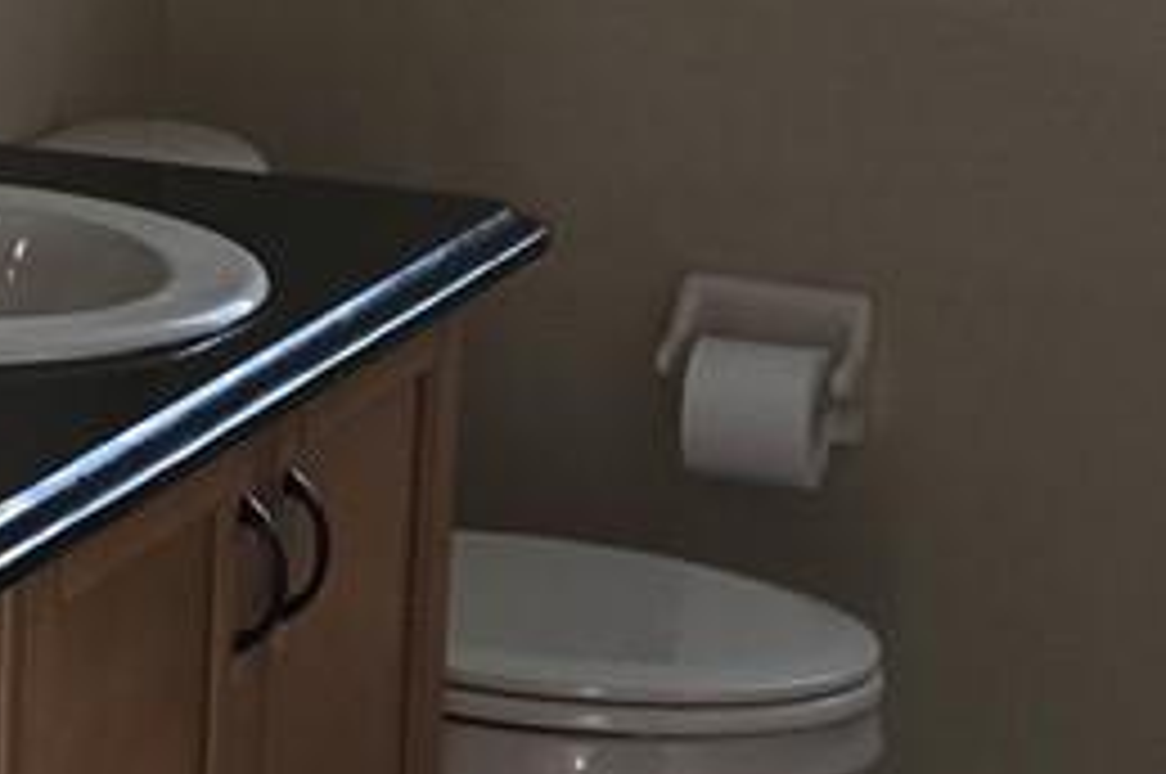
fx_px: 4787
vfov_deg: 9.2
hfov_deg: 13.1
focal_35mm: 148
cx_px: -576
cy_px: 162
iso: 160
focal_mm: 5.4
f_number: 1.8
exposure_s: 1/20
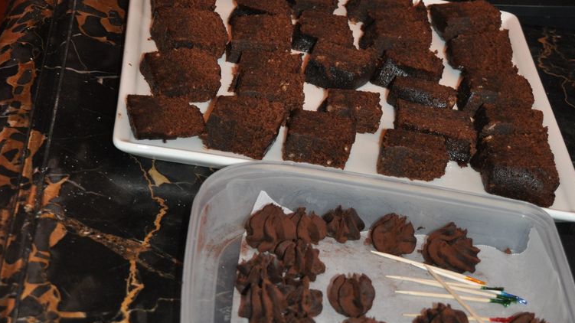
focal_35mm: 107
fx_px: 1631
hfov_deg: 20.0
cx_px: 281
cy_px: 196
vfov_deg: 11.3
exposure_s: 1/60
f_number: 4.8
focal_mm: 40
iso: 800
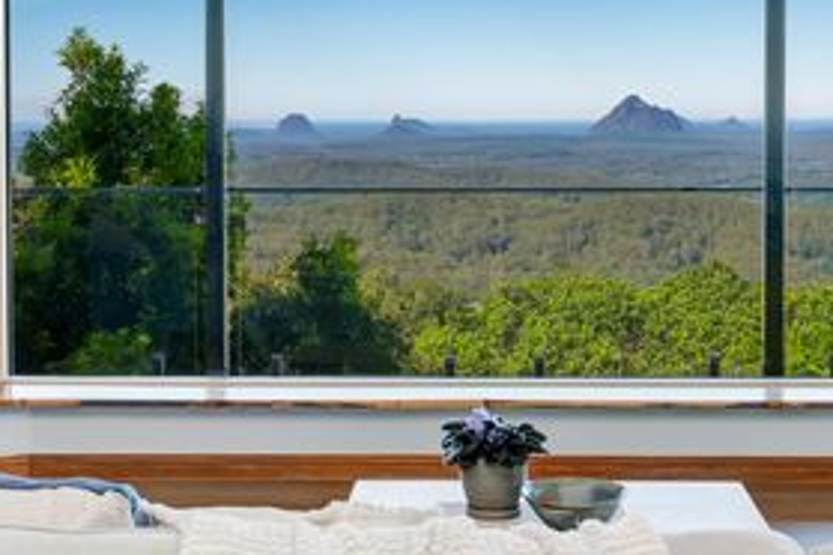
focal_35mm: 64
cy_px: 169
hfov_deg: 31.3
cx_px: 496
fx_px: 1481
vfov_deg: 21.1
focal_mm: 38
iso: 400
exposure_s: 1/250
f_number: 14
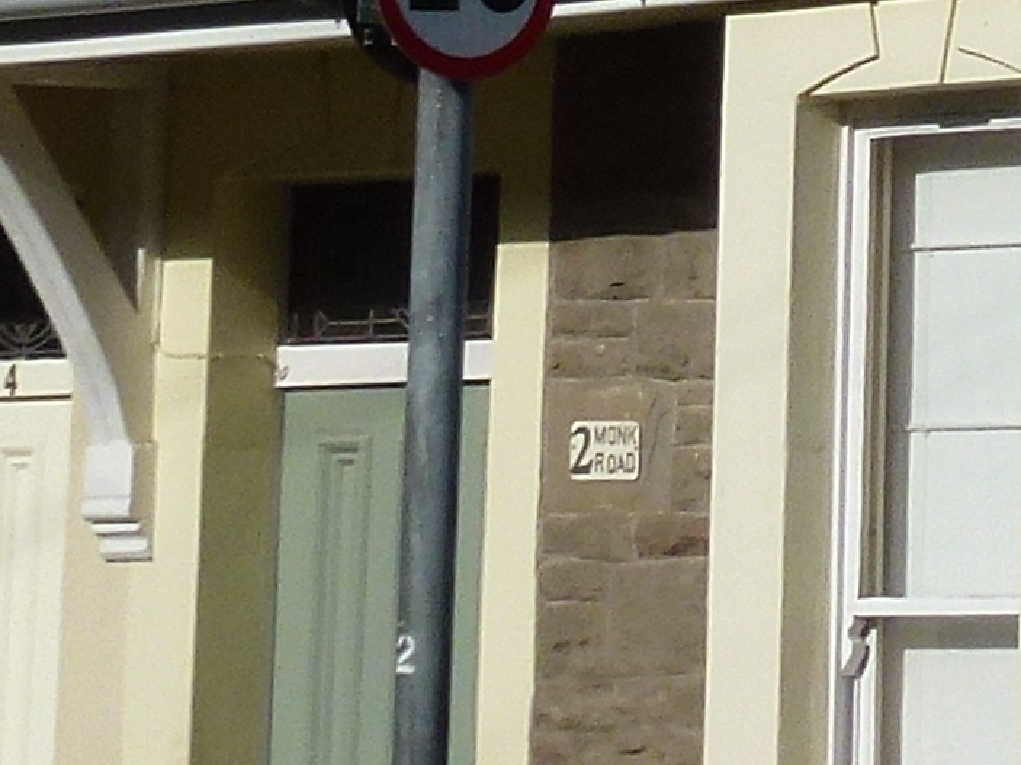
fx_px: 7431
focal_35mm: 252
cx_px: 2218
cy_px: -807
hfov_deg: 7.5
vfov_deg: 5.7
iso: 100
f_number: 3.9
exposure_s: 1/1600
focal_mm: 7.4
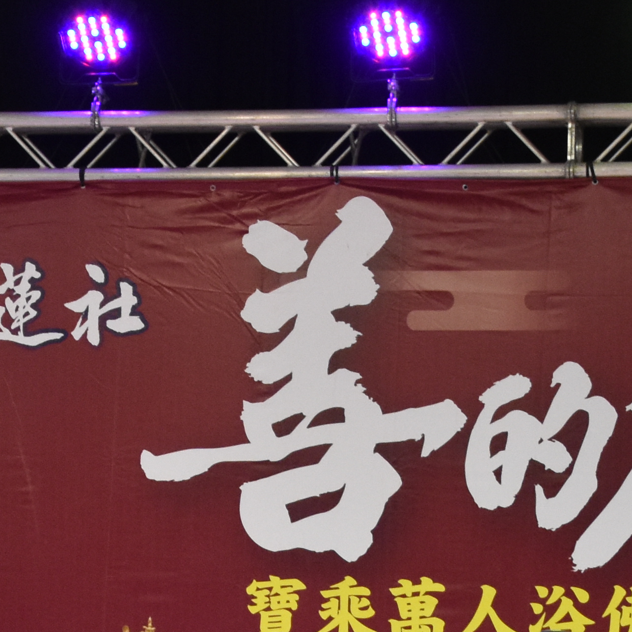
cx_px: 177
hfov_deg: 8.4
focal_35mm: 208
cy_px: 714
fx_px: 4296
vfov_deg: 8.3
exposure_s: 1/125
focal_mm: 35
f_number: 6.3
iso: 1600
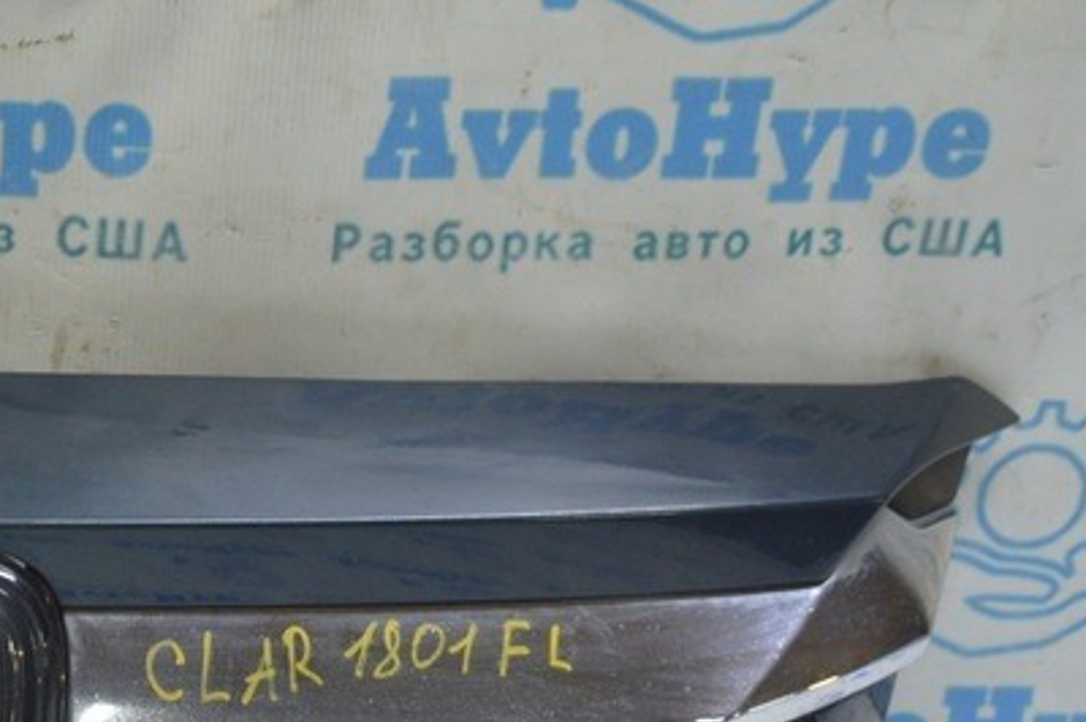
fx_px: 2661
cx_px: -247
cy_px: 566
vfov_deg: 15.4
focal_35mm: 88
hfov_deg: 21.3
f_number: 5.6
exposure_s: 1/25
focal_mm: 23
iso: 400
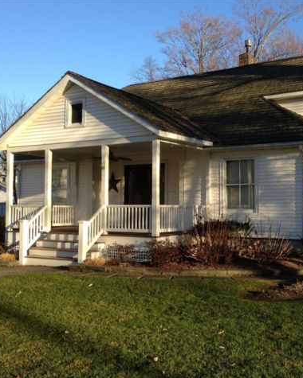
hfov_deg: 32.7
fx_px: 516
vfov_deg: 40.3
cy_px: 189
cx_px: 181
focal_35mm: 46
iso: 50
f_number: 2.4
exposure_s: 1/541
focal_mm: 4.28
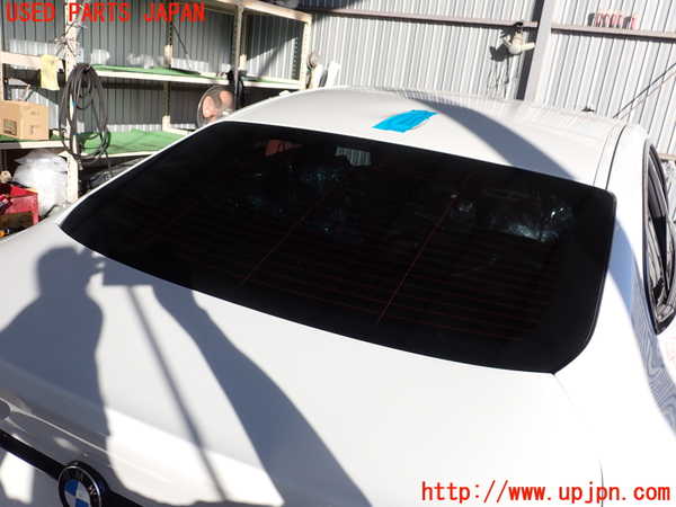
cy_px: 254
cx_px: 338
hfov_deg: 60.0
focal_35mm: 30
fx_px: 586
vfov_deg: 46.8
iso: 100
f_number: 3.2
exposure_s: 1/800
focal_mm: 5.4
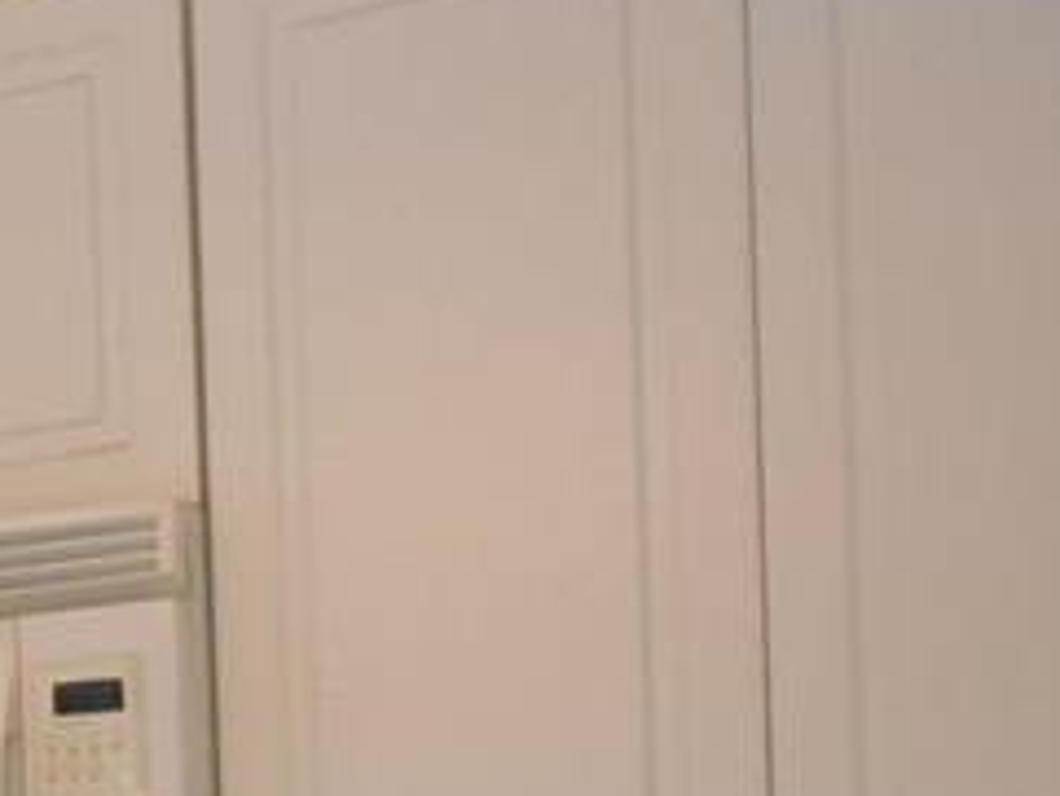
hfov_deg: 25.3
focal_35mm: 69
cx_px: -216
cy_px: 994
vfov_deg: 19.8
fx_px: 2114
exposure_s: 1/160
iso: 800
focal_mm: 4.7
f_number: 3.4
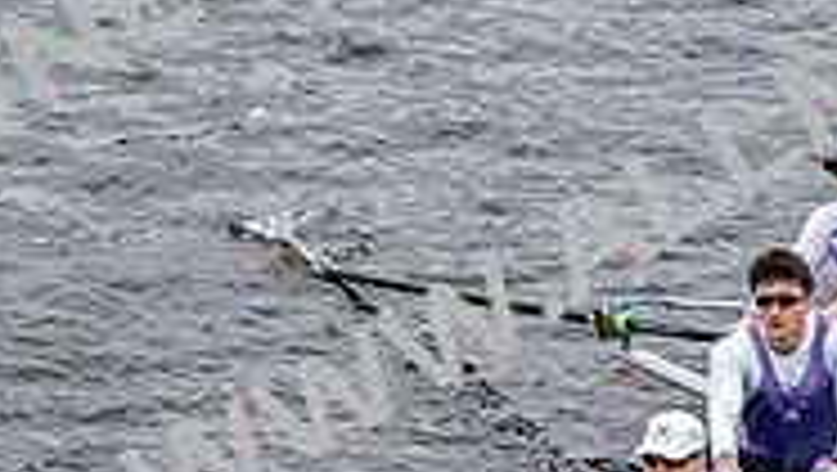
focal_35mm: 654
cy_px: 537
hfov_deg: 3.3
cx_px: 675
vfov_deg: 1.9
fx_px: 14527
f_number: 2.8
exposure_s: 1/2000
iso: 250
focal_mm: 200
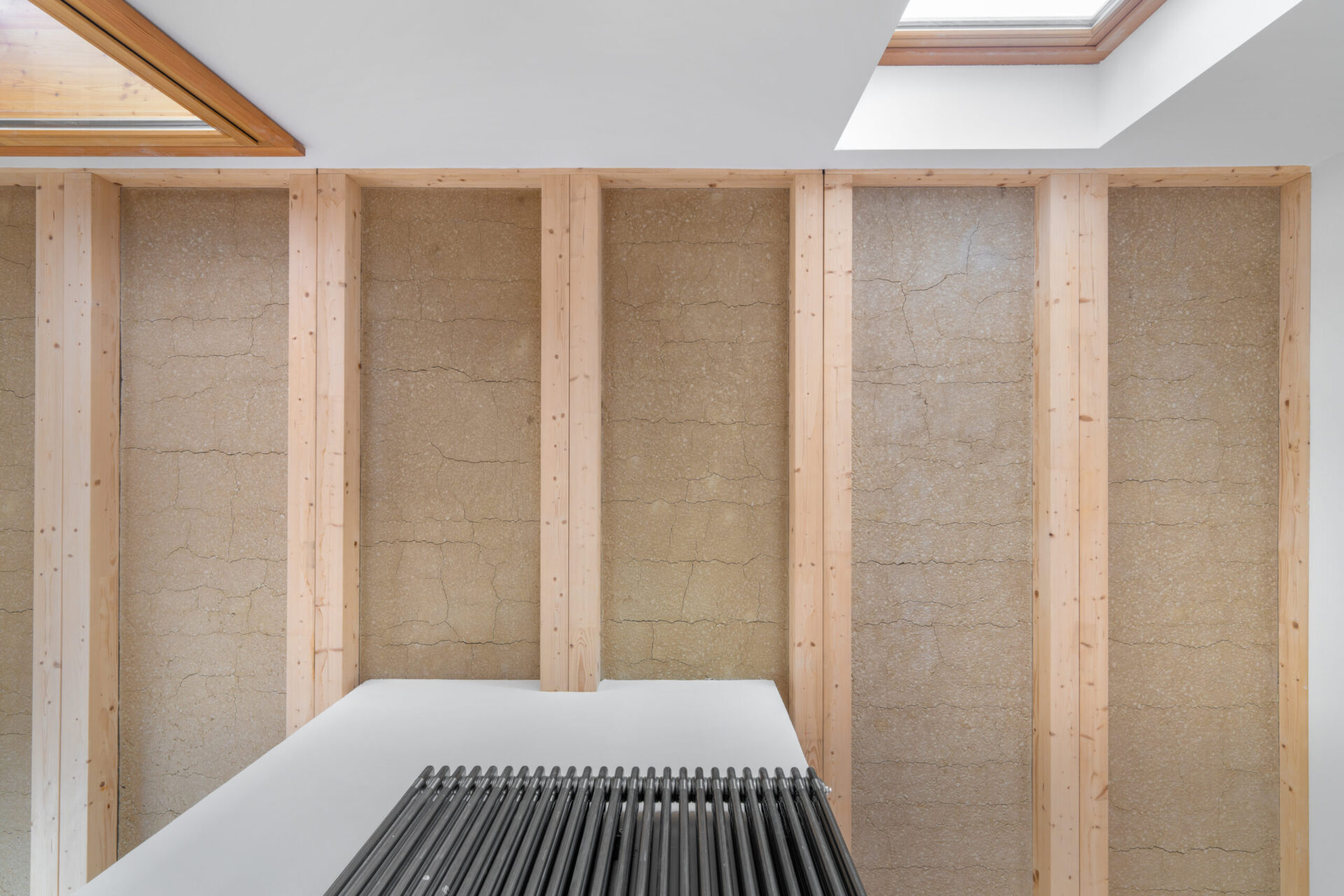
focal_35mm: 14
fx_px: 523
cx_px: 672
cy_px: 448
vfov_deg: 81.2
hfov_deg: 104.3
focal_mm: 14
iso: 100
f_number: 11
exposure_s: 1/2
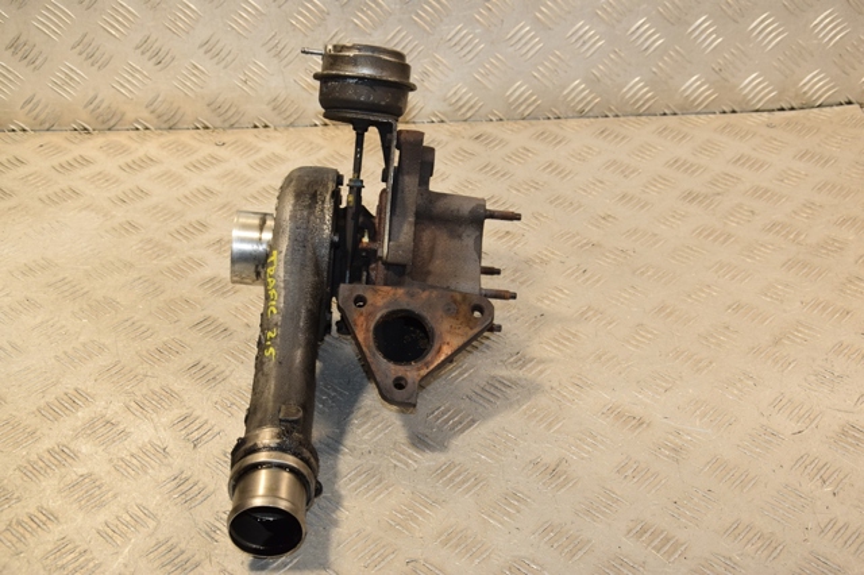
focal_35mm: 51
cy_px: 288
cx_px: 432
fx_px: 1223
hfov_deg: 38.9
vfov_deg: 26.5
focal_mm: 34
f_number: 7.1
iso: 800
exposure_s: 1/200
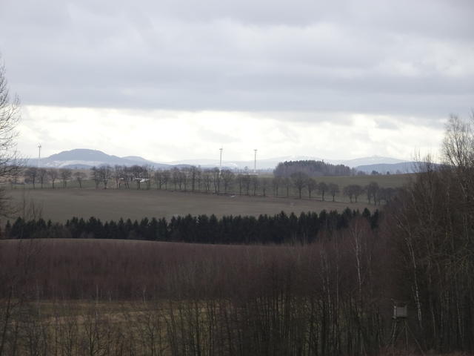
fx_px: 2369
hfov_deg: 11.4
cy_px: 178
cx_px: 237
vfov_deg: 8.6
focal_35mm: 173
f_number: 5.6
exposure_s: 1/200
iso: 100
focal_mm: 29.57
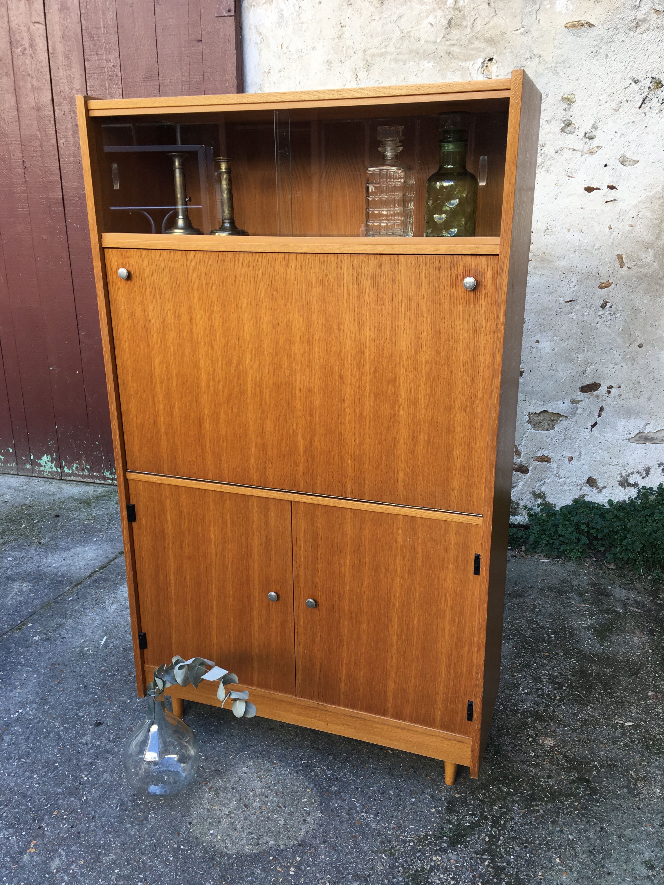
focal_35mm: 29
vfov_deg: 61.7
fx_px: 742
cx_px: 332
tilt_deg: -17.9
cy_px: 442
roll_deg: -0.9
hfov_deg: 48.2
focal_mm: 4.15
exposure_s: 1/100
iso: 32
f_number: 2.2
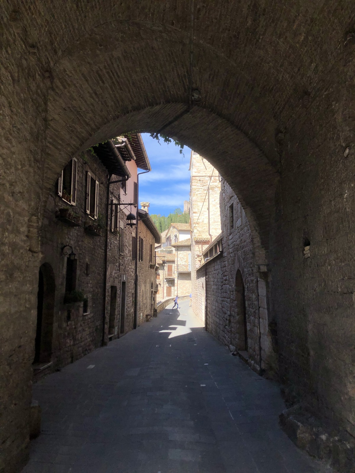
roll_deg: +0.3
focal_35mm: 28
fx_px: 383
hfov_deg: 49.7
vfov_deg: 63.4
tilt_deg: +8.4
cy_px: 236
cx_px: 178
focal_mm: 4
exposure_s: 1/1567
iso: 20
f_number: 1.8
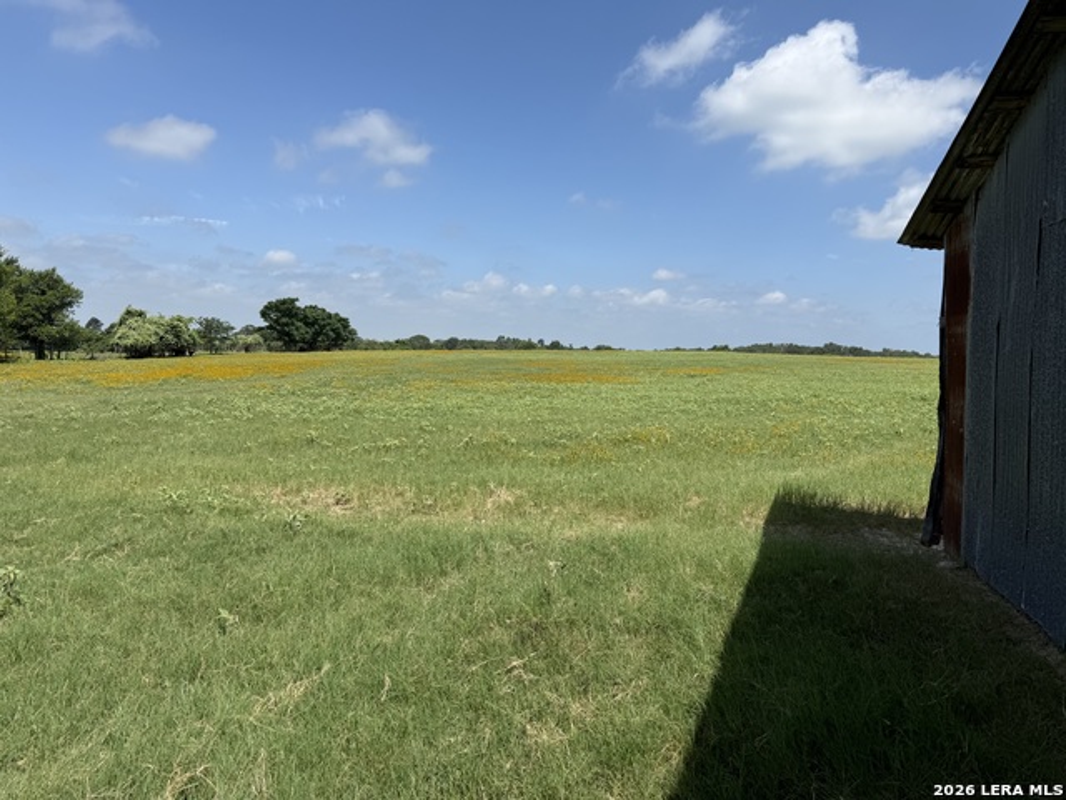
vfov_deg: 56.8
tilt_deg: -4.8
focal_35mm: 24
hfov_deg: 71.6
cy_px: 400
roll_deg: -0.2
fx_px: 739
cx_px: 533
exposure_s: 1/5319
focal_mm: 6.76
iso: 80
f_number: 1.78
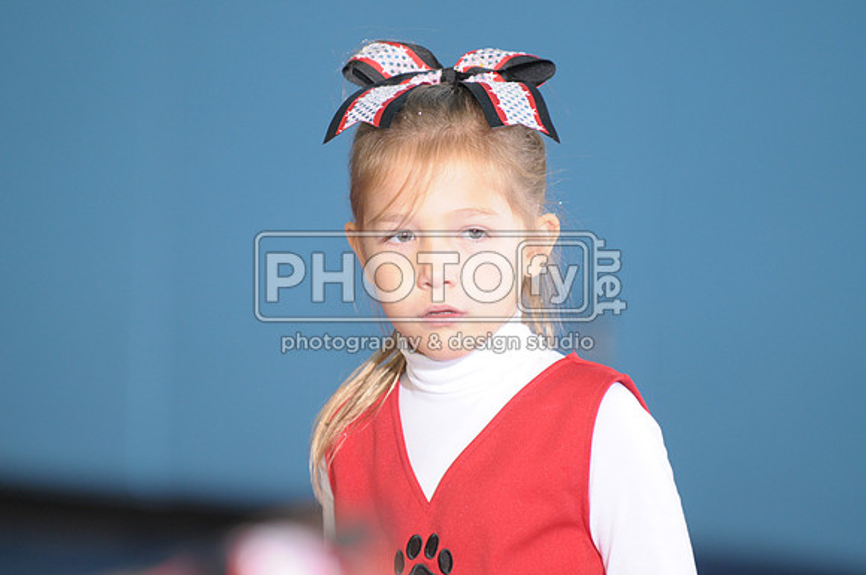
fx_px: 7207
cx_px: 433
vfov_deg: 4.6
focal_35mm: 300
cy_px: 288
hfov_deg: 6.9
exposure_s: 1/125
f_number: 2.8
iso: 500
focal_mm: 200
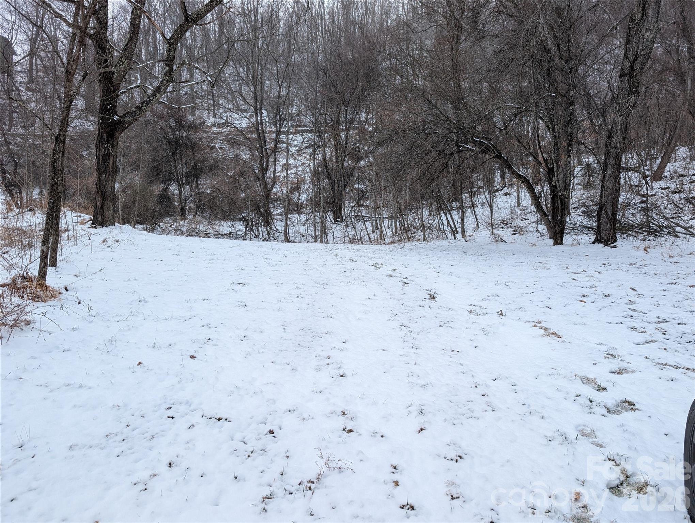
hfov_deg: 71.5
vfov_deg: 56.9
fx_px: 483
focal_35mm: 24
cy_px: 262
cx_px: 348
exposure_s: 1/1346
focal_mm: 6.9
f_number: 1.68
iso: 40
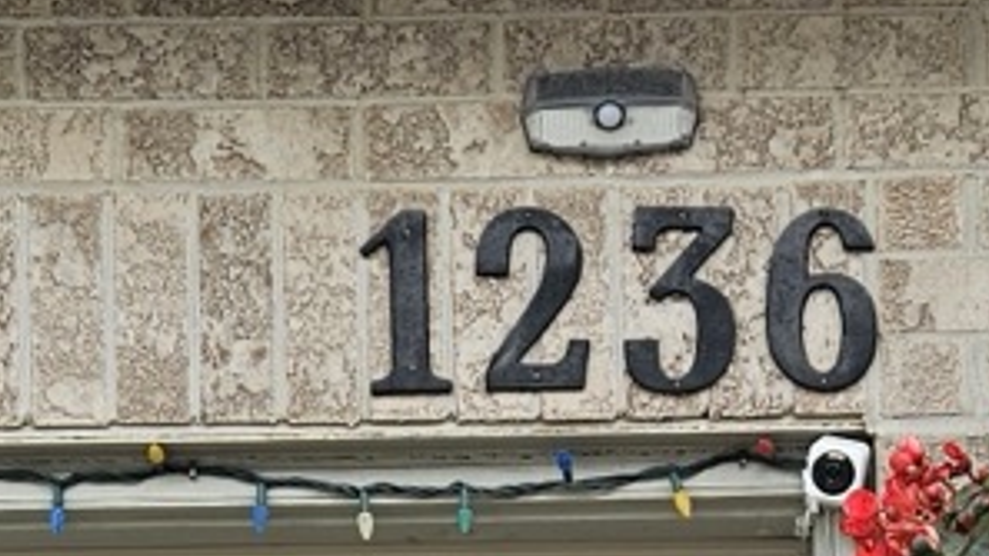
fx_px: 3540
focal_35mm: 135
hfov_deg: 15.9
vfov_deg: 8.4
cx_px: 616
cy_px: 1225
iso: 25
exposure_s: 1/257
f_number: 1.8
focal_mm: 5.4
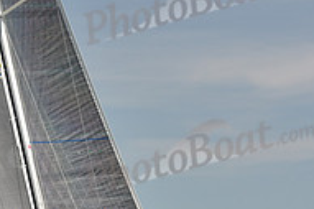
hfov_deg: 6.2
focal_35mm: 334
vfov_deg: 4.1
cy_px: 262
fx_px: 2911
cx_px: 0
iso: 250
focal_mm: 110
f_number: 5
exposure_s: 1/800
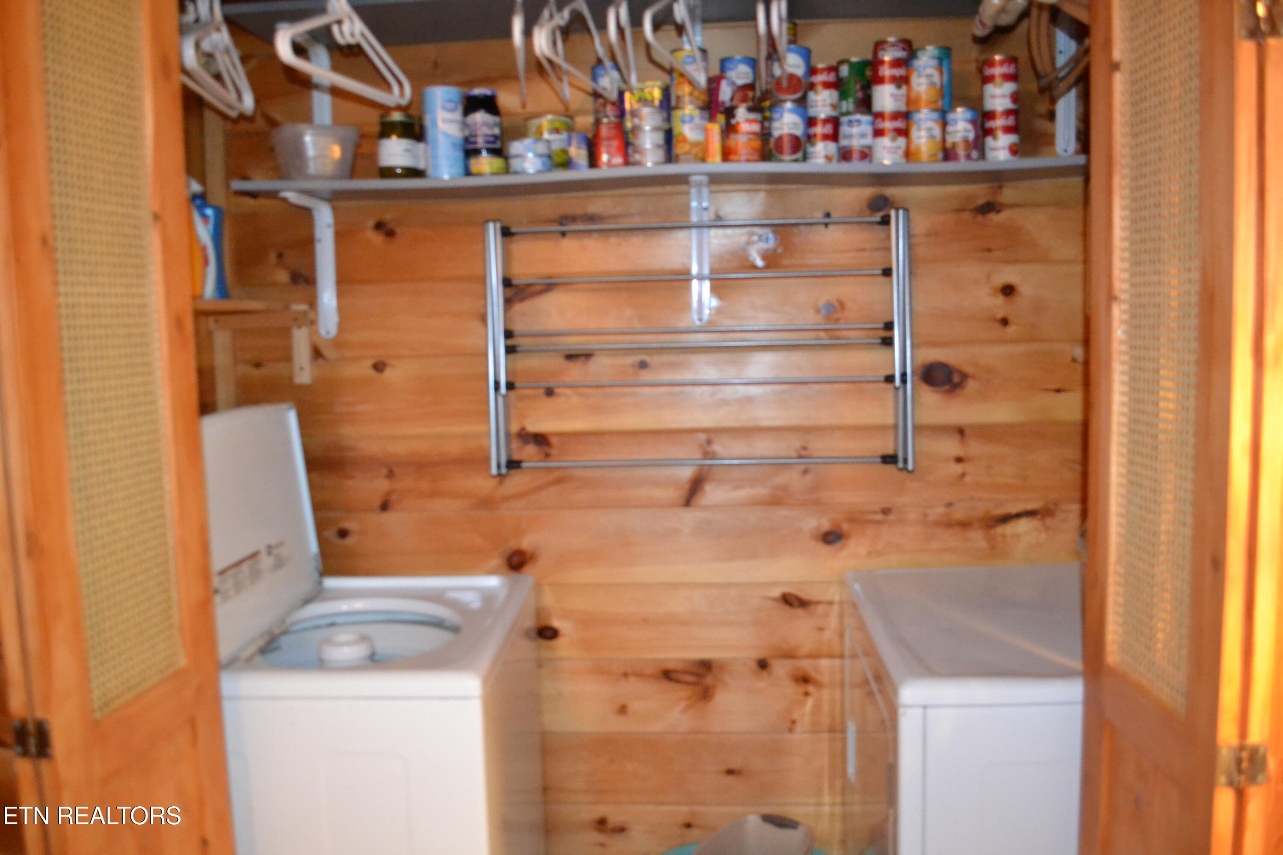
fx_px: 962
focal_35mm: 27
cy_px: 428
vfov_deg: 47.9
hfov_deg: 67.4
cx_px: 642
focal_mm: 18
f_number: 3.5
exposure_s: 1/60
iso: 3200
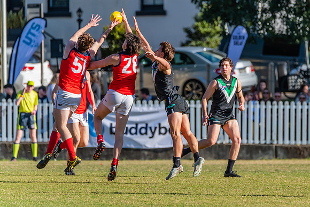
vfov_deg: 2.4
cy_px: 82
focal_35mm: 574
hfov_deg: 3.6
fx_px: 4943
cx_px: 194
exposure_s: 1/1600
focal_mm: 450
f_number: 7.1
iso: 800
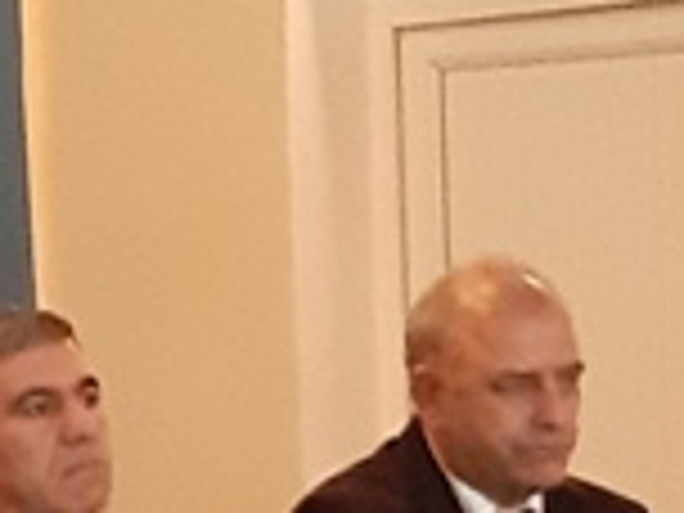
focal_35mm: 142
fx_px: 2806
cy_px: 472
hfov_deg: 12.6
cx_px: -585
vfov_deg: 10.4
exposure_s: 1/25
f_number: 1.7
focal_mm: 3.93
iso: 640
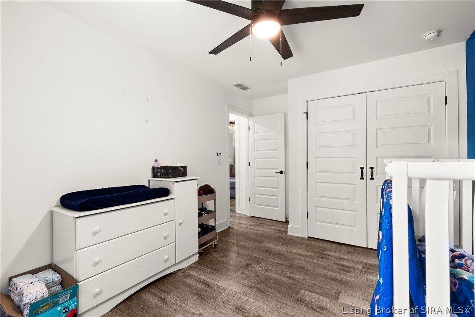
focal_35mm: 16
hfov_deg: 95.0
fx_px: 218
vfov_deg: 72.1
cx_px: 238
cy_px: 158
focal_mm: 16.5
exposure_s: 1/1.67
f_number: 11
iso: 400
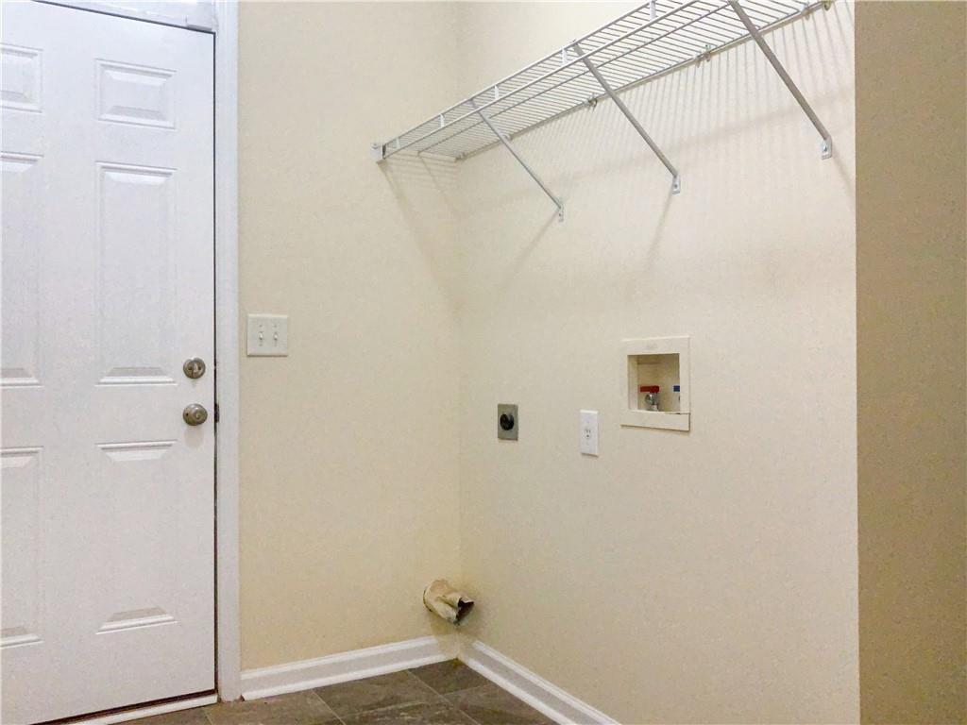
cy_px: 362
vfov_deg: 48.2
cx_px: 484
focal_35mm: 29
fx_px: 810
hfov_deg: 61.7
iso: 160
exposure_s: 1/60
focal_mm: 3
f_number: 1.8
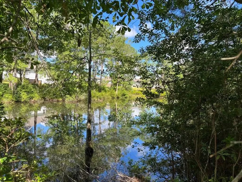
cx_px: 121
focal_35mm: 26
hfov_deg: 67.3
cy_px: 91
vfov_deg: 53.1
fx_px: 182
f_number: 1.5
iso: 50
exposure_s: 1/1058
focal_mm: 5.7
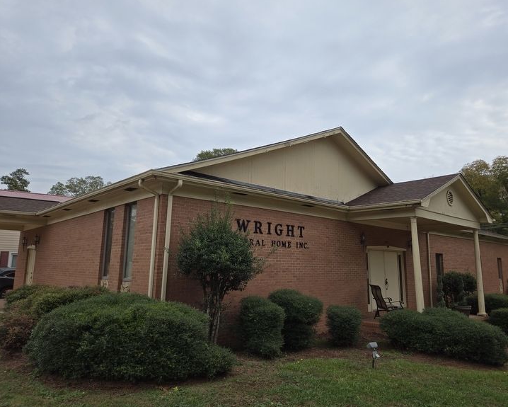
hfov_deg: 67.9
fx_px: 376
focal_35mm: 25
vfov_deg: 56.8
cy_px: 197
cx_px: 282
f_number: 1.8
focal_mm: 5.4
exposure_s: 1/1120
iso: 25
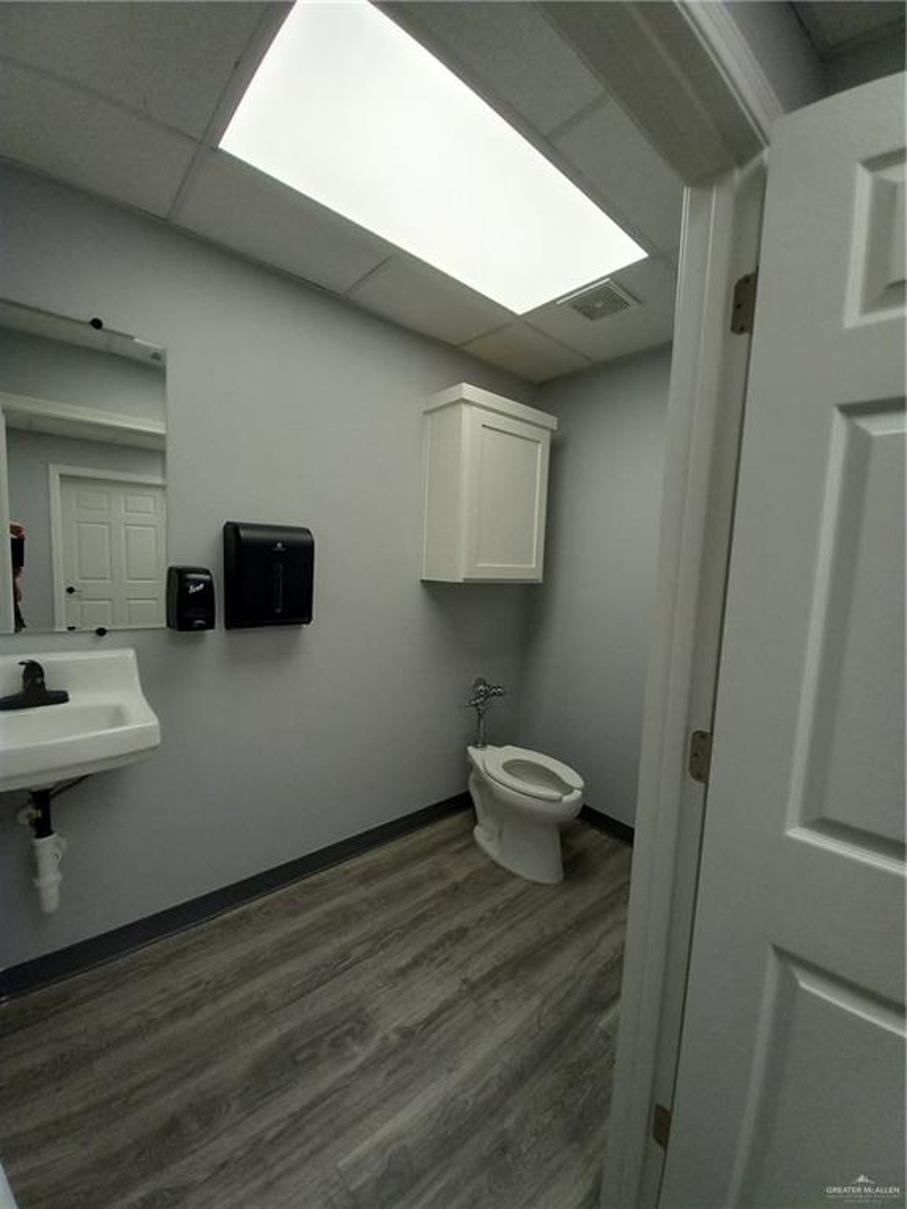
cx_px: 454
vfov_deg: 106.2
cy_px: 604
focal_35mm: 13
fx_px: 454
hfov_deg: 89.9
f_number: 2.2
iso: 125
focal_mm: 1.13
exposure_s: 1/120
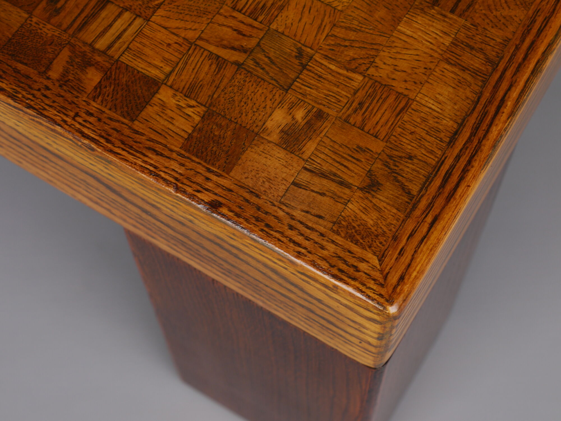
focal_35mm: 66
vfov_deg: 22.3
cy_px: 210
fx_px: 1070
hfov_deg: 29.4
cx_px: 280
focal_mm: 33
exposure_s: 1/80
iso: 100
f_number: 5.4
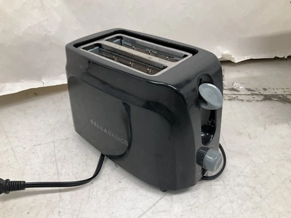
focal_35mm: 29
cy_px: 109
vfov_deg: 48.2
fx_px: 244
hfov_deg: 61.7
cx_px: 146
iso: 64
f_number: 1.8
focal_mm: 3
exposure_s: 1/120
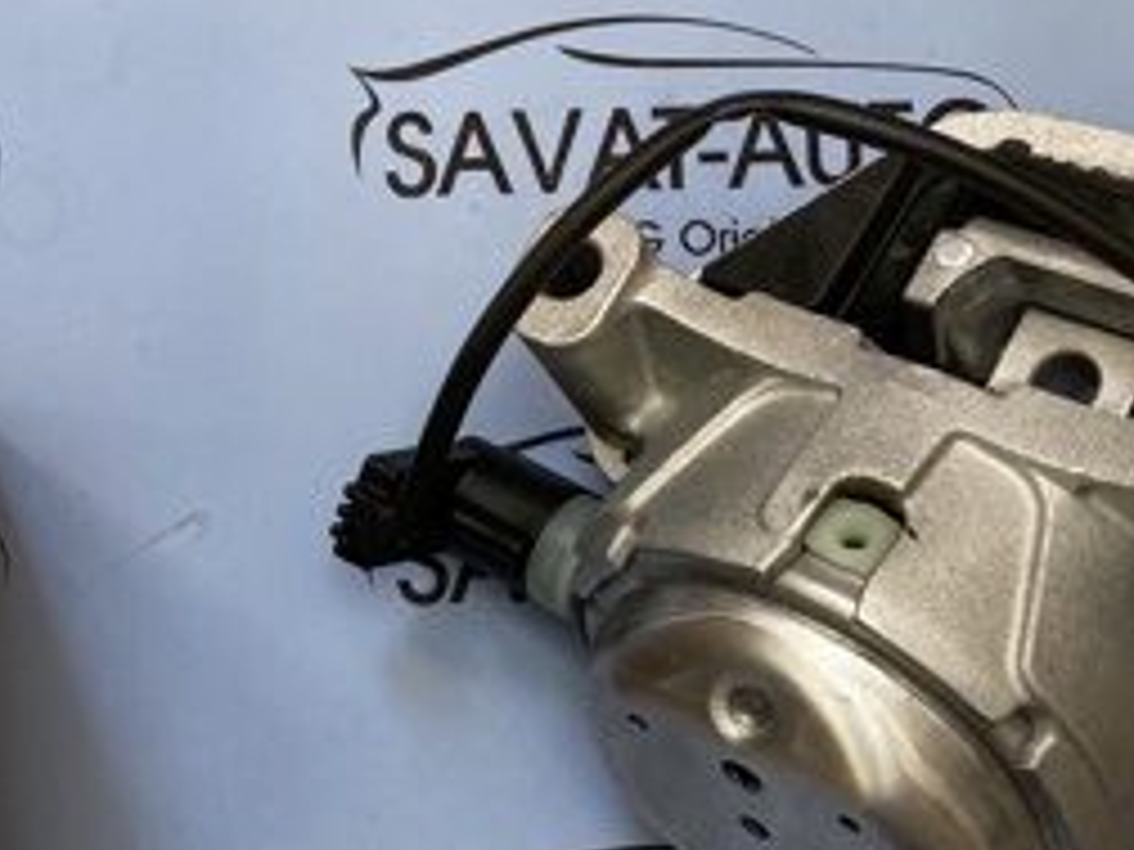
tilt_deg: -85.7
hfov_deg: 26.5
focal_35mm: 71
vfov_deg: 20.6
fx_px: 2326
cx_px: 130
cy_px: 596
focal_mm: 3.99
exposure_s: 1/60
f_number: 1.8
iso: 50
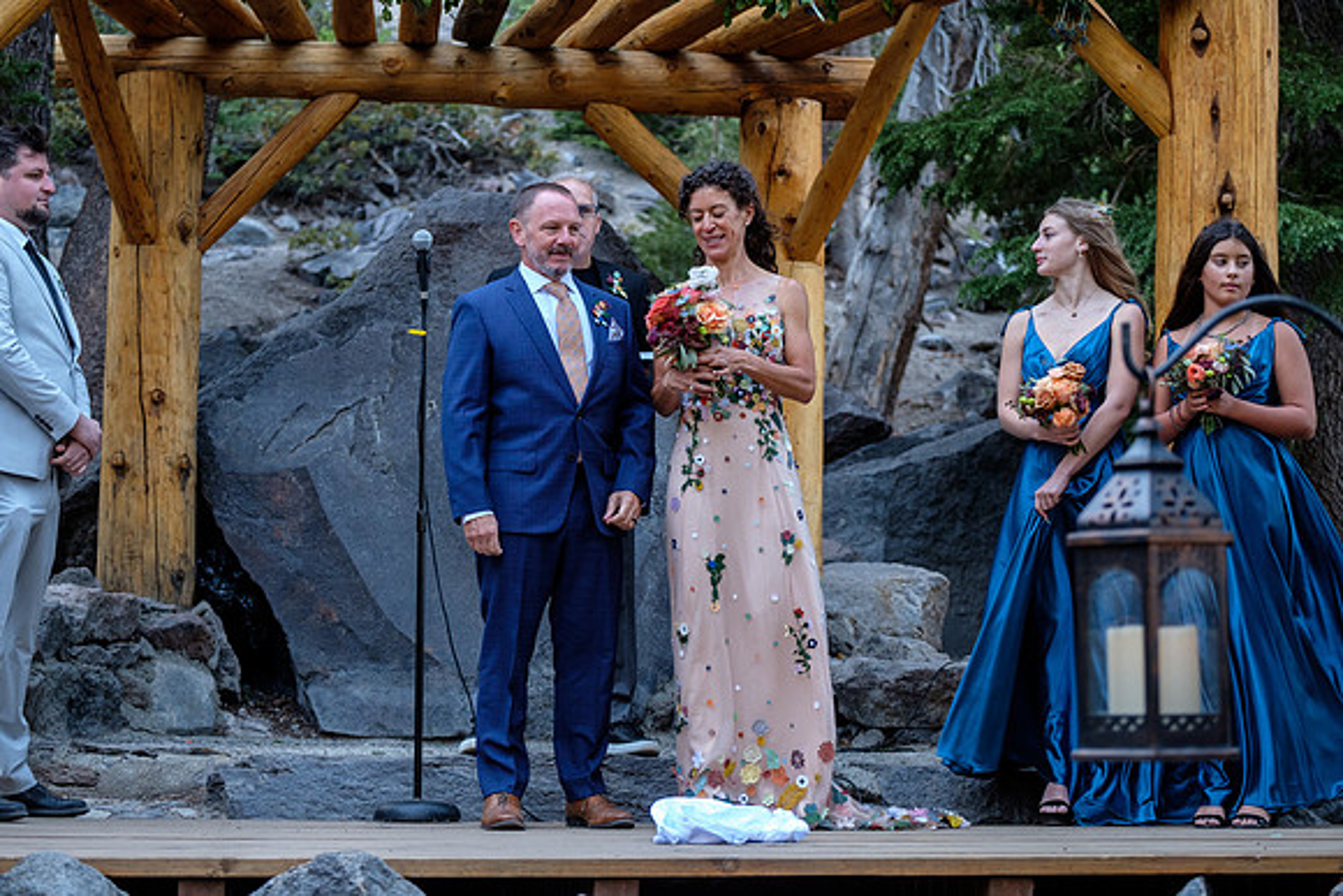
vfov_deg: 18.2
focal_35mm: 75
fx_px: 2798
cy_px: 448
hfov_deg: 27.0
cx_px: 672
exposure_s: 1/90
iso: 640
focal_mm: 50
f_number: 3.2
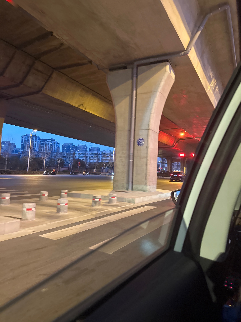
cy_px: 161
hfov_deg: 56.8
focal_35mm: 24
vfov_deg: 71.6
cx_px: 120
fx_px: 223
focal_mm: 6.86
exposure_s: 1/33
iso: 800
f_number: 1.78
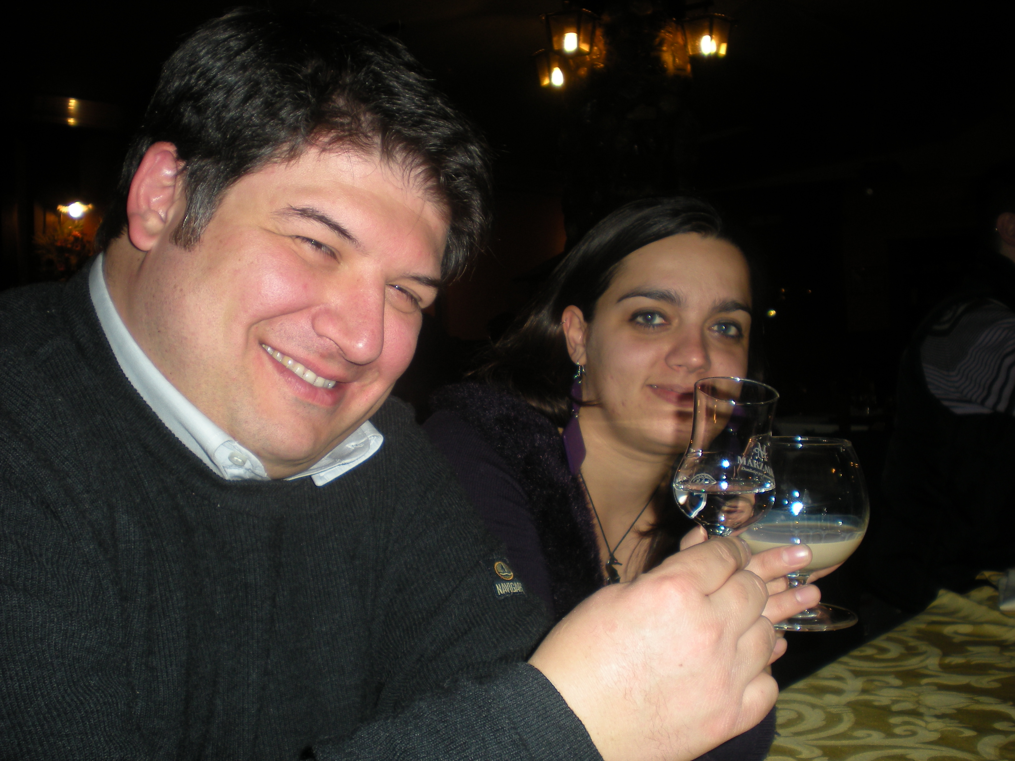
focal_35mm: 38
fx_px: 1114
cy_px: 380
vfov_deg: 37.7
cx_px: 508
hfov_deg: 49.0
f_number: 3.1
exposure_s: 1/60
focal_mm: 6.3
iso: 64
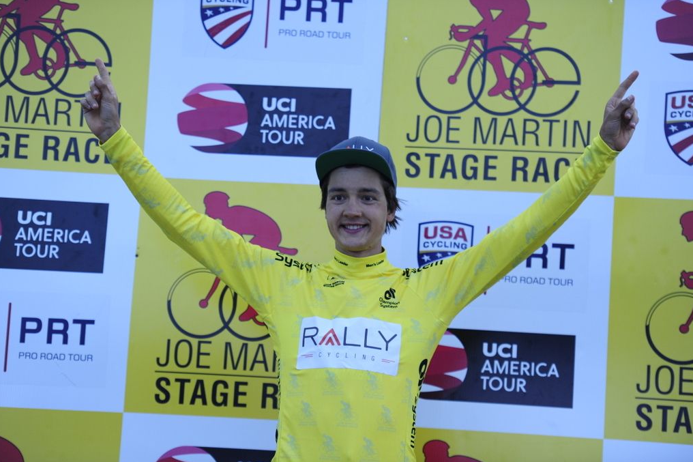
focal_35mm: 136
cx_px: 346
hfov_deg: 15.1
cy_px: 231
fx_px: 2617
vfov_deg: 10.1
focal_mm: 135
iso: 640
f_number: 2.8
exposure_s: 1/125
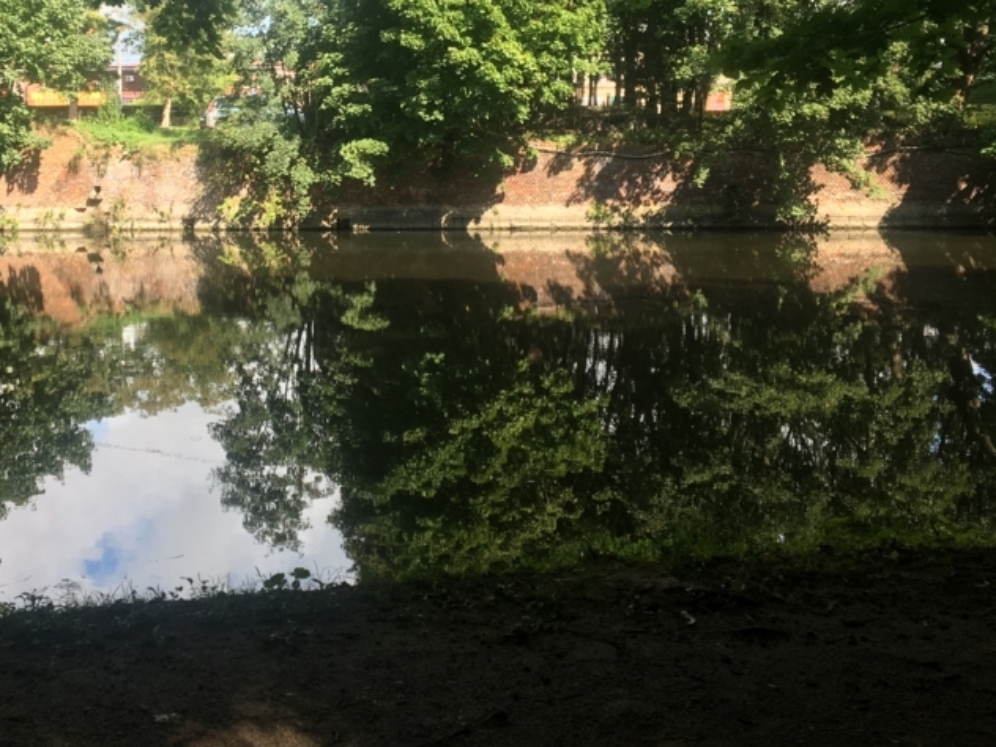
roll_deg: +0.0
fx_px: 1352
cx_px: 331
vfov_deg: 30.5
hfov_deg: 39.9
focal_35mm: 47
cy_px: 221
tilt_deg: -4.0
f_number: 2.2
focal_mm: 4.15
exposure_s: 1/301
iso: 25
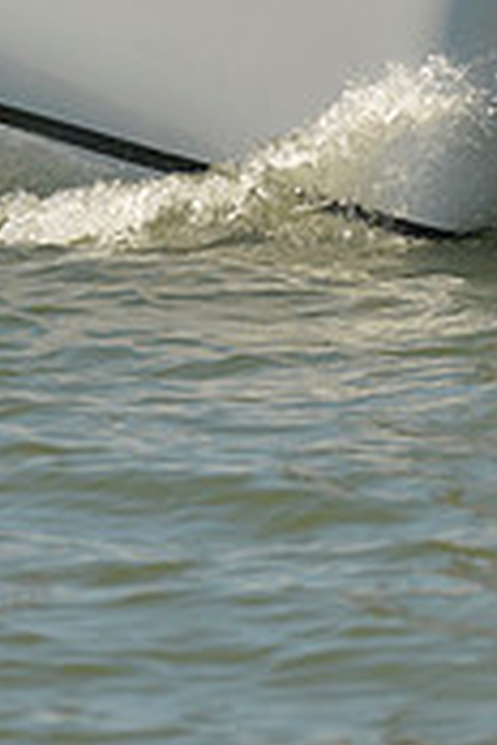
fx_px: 15178
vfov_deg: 2.8
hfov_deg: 1.9
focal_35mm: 733
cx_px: 276
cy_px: -69
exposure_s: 1/1600
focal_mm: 220
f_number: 5.6
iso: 200
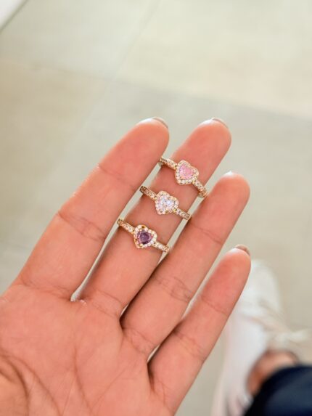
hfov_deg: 30.3
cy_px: 208
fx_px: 577
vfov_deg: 39.6
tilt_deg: -48.7
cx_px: 156
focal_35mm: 48
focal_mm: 6.76
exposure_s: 1/60
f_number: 1.78
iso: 200
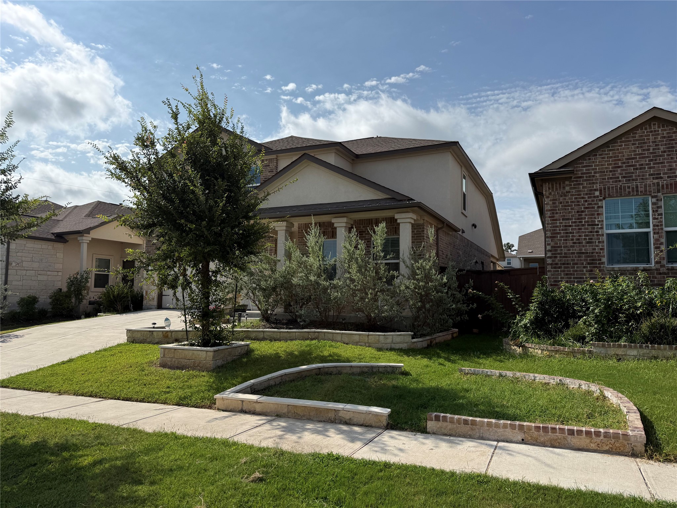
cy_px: 254
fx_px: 469
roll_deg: -0.8
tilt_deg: +5.6
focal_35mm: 24
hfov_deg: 71.6
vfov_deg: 56.8
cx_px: 338
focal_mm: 6.76
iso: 100
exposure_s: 1/9091
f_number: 1.78
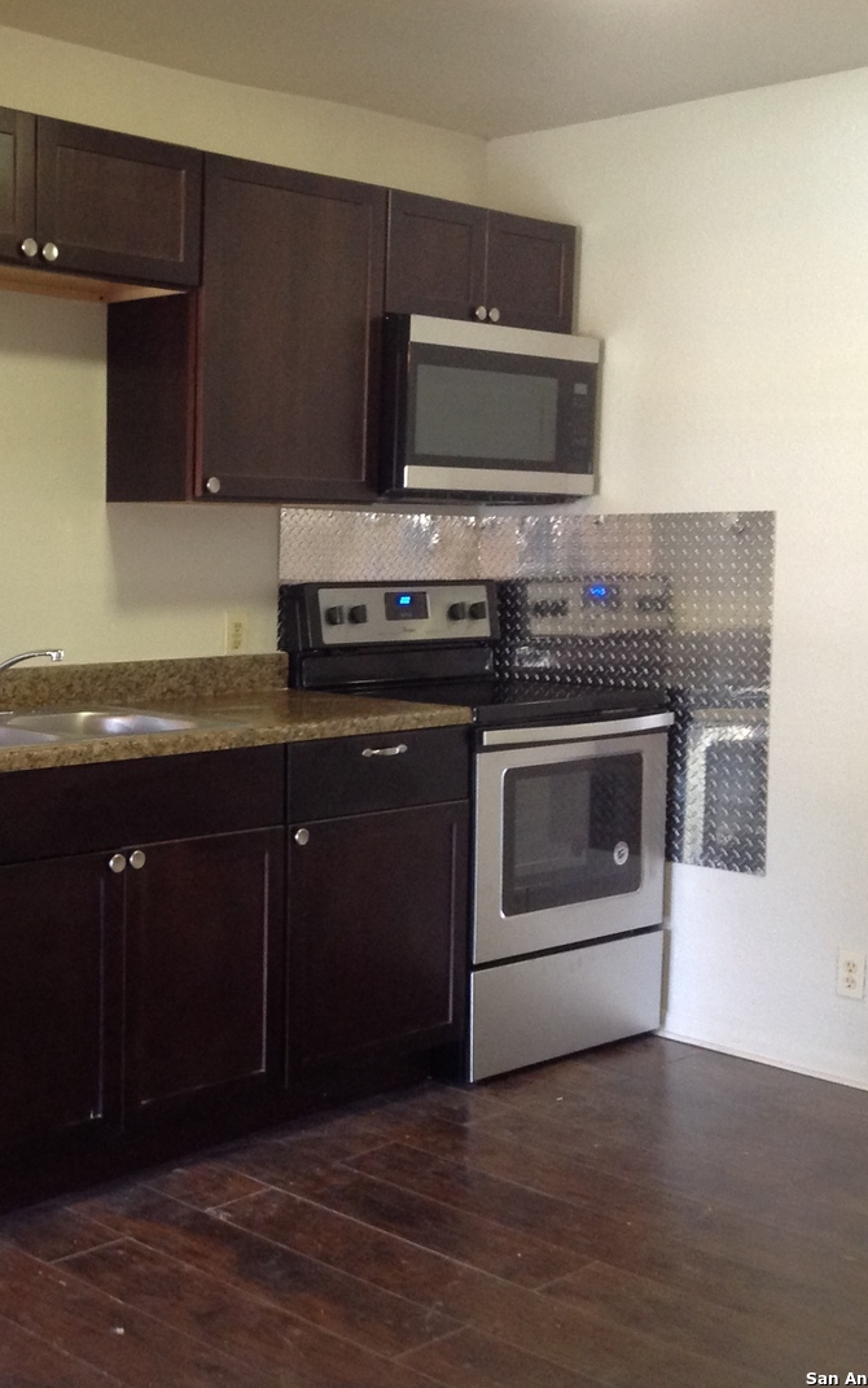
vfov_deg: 40.3
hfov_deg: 25.3
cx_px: 148
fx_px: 1891
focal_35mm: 50
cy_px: 689
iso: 200
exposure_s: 1/15
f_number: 2.4
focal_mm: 4.28
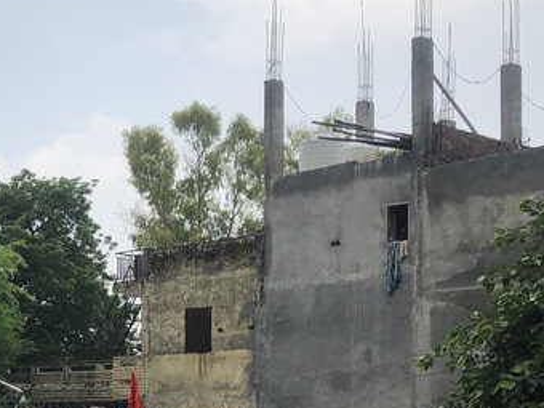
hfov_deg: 21.1
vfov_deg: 17.5
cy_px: 358
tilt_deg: +4.9
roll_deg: -0.5
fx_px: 1304
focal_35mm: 83
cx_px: -184
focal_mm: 4
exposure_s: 1/1656
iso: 20
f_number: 1.8
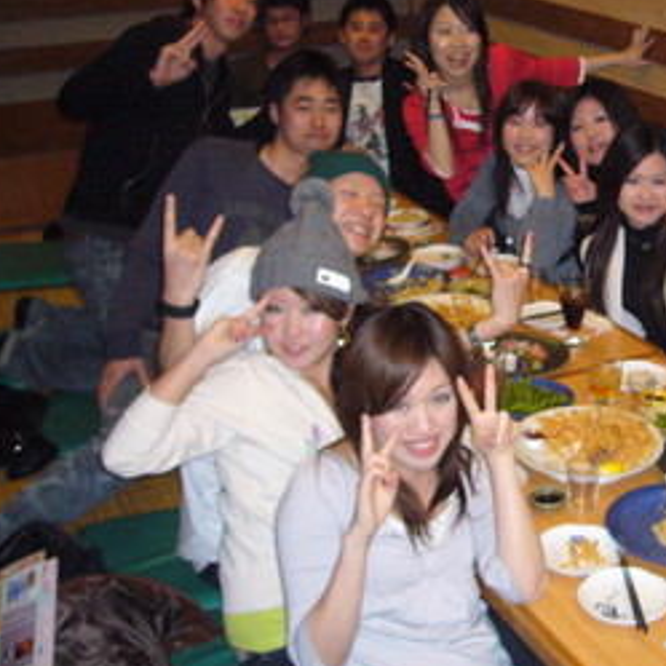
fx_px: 1219
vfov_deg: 30.5
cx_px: 559
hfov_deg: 29.7
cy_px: 259
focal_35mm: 56
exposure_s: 1/60
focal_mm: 5.8
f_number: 2.8
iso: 320
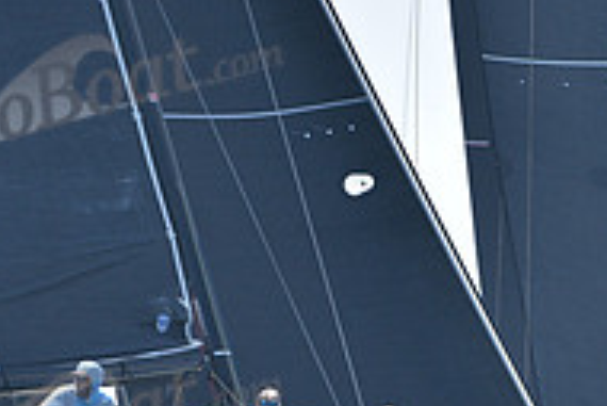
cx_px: 450
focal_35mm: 1220
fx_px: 20586
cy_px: 222
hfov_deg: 1.7
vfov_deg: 1.1
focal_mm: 400
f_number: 4.5
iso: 320
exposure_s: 1/1600
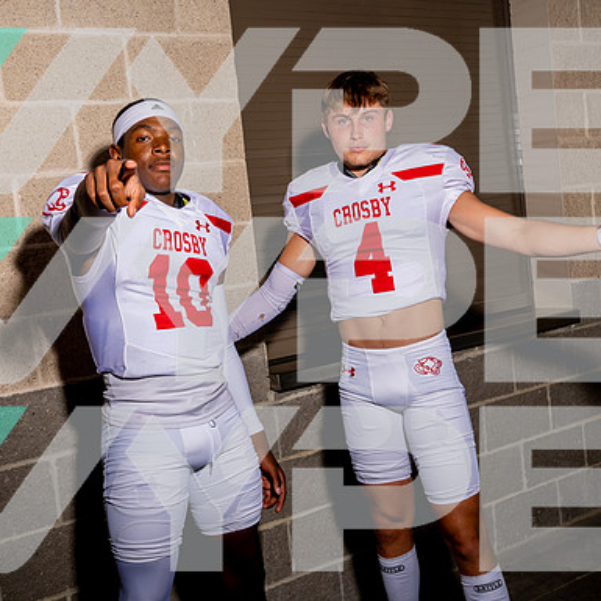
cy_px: 300
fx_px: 982
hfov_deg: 34.0
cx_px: 267
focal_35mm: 50
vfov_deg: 34.0
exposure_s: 1/250
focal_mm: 39
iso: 100
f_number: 8
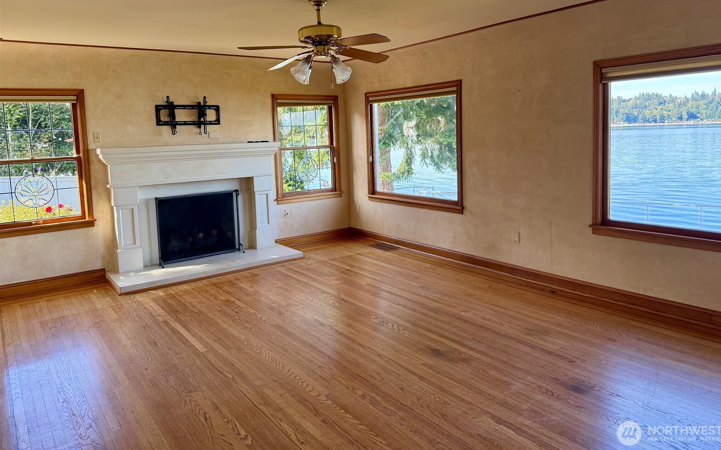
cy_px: 176
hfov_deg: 70.4
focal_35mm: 26
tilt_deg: -4.8
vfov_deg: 47.2
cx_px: 368
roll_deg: +1.9
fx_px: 511
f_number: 1.78
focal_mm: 6.76
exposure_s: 1/234
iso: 125
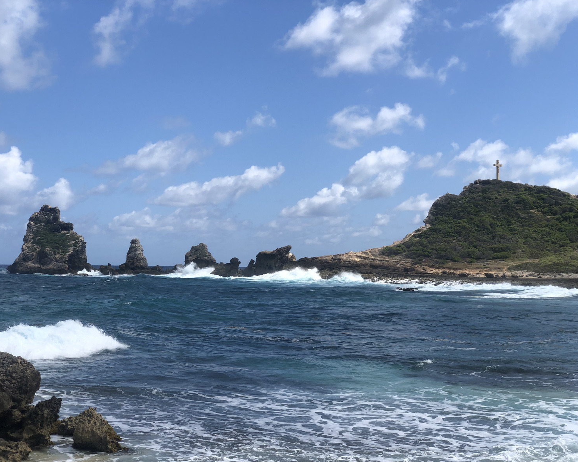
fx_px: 941
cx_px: 267
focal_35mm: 55
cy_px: 234
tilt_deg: +2.4
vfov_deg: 27.6
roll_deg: +0.5
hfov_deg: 34.1
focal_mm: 6
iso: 16
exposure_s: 1/1656
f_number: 2.4
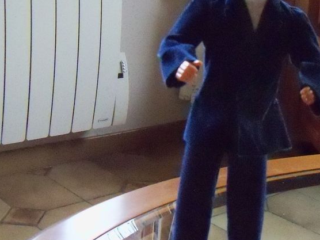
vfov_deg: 23.3
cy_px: 123
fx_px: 582
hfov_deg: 30.4
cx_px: 226
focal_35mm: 63
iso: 1600
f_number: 3.5
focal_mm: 6.2
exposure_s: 1/40
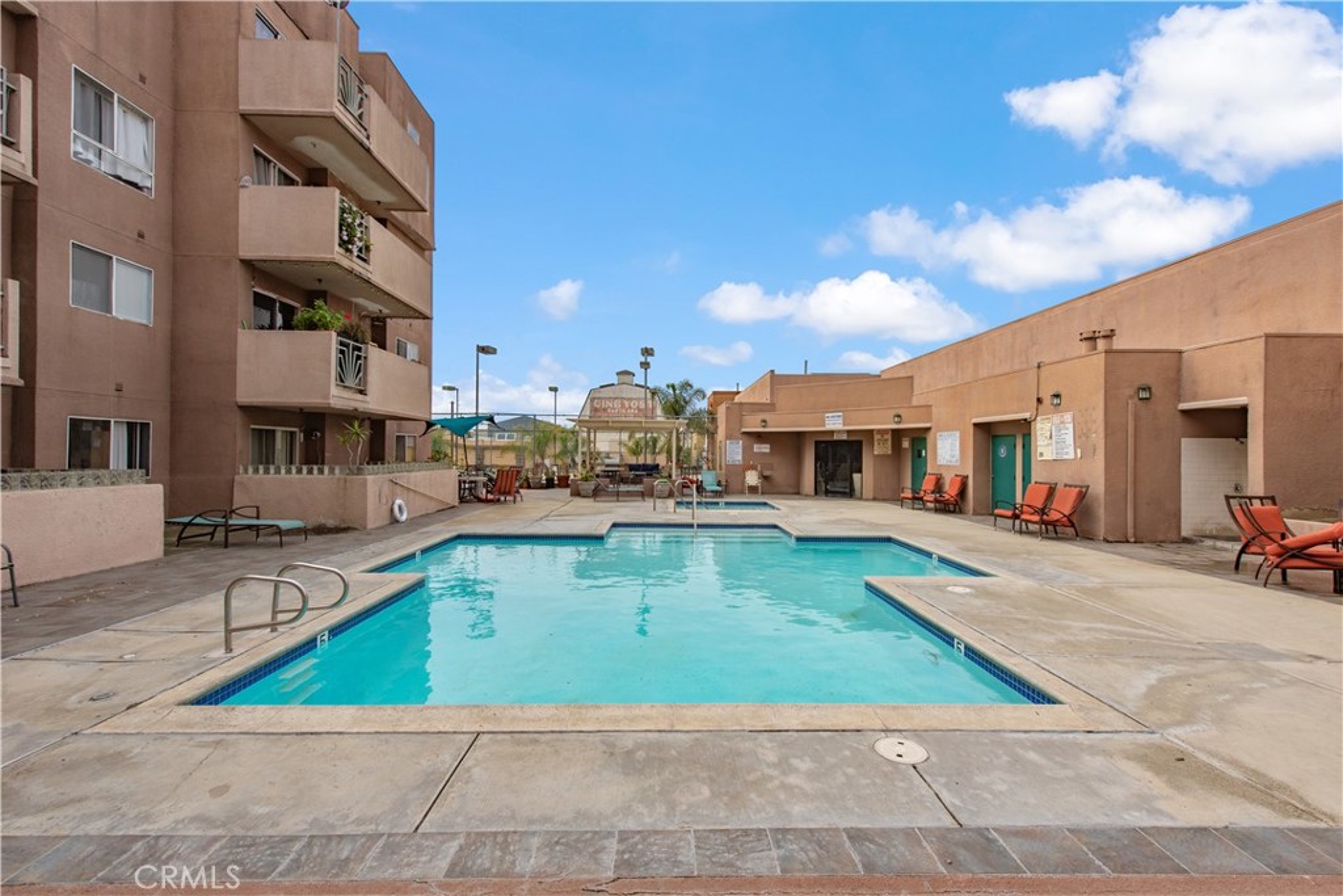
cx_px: 672
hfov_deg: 100.4
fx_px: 560
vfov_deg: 77.3
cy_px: 448
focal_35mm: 15
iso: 200
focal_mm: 15
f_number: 11
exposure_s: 1/500
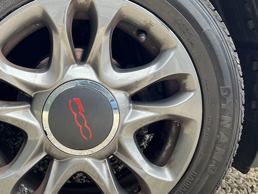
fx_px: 365
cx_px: 68
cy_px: 112
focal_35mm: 49
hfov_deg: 38.0
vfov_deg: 29.6
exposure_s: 1/277
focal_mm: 5.7
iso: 50
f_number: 1.5
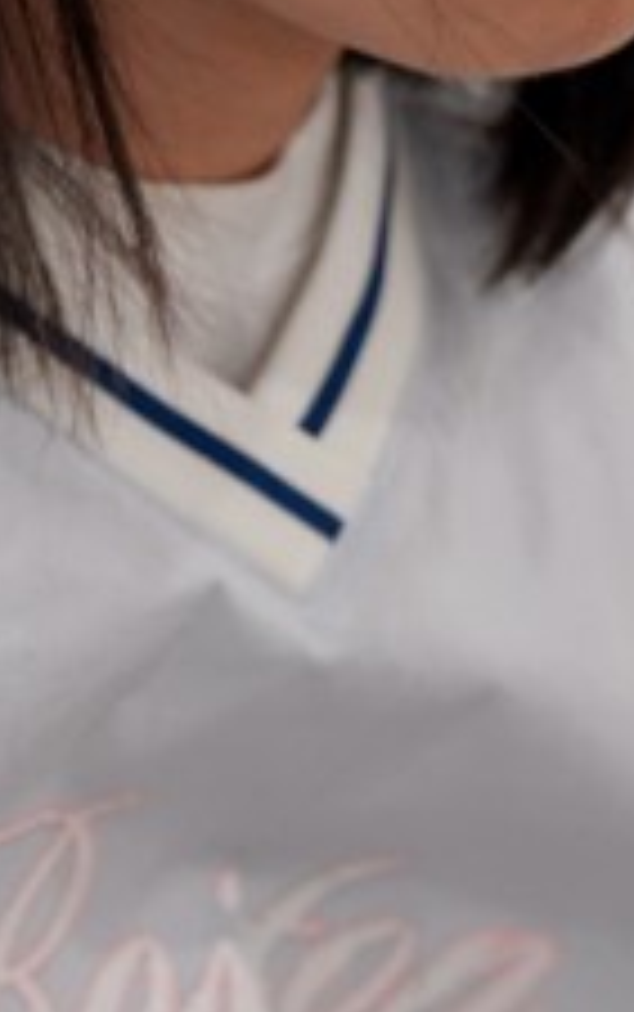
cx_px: 333
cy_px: -324
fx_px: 17549
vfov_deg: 3.3
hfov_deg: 2.1
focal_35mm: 636
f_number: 4
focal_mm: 156
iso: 1250
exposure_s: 1/160
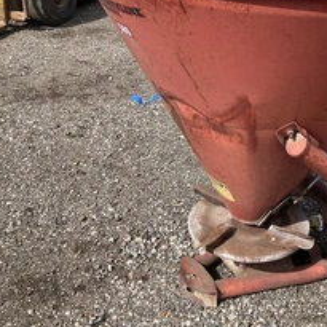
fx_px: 534
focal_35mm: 50
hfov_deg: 32.9
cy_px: 100
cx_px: 268
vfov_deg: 33.6
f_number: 1.8
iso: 25
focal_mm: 3
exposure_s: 1/1144
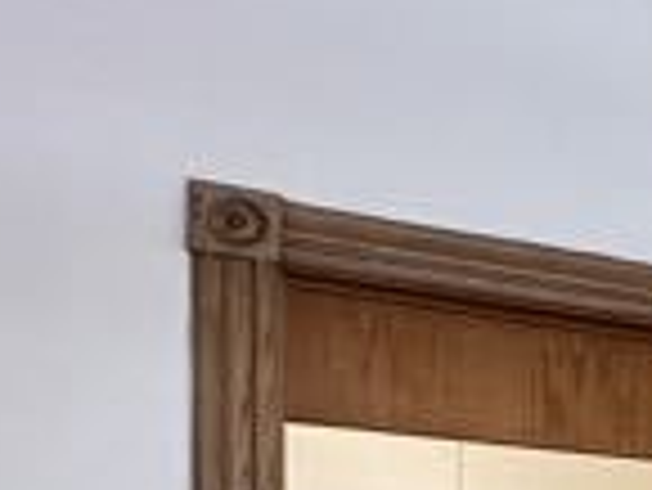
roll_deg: +0.4
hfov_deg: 11.9
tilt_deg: +0.5
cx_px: 1871
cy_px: 764
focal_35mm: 99
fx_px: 1866
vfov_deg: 13.9
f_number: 2.2
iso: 250
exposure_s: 1/60
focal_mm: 2.22
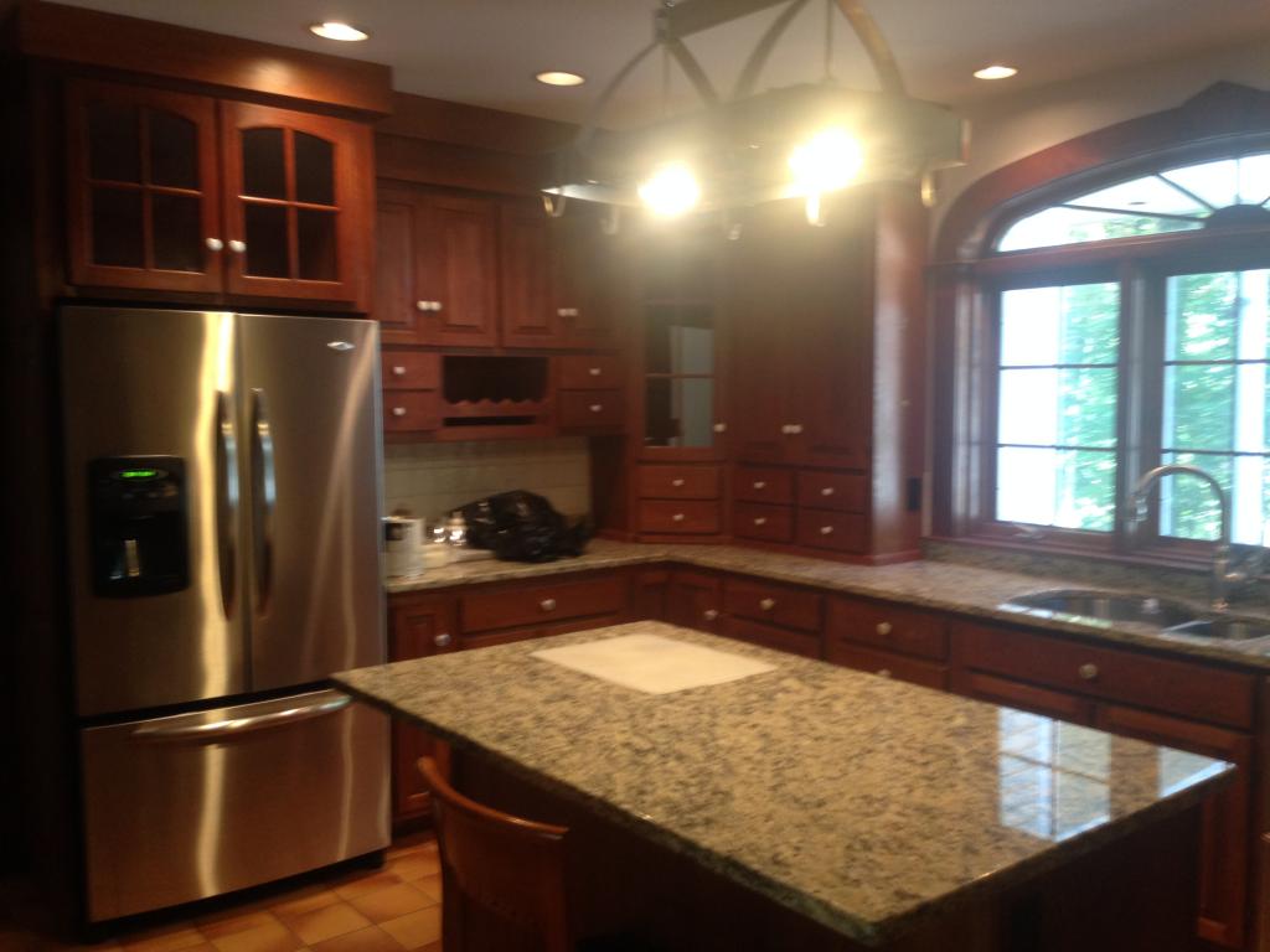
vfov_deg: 42.9
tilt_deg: -1.0
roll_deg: -1.7
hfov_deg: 55.4
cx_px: 635
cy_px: 476
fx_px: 1211
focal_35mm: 33
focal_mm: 4.12
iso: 100
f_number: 2.4
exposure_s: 1/20
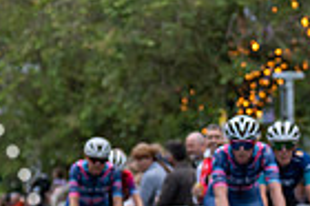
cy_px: 147
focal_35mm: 495
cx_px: 356
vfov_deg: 2.8
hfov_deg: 4.2
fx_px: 4257
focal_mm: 86
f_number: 2.8
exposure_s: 1/800
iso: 640
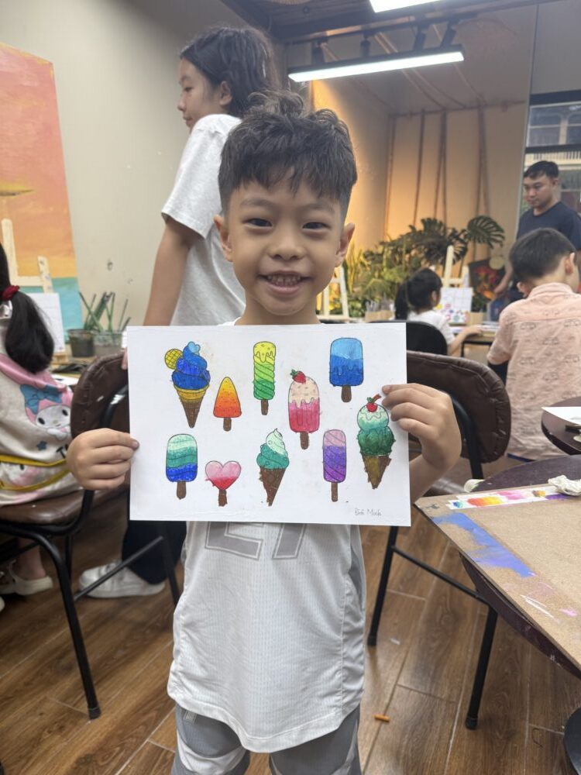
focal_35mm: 24
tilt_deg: -11.2
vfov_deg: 71.6
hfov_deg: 56.8
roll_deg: -1.4
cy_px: 388
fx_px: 537
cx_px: 290
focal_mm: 6.76
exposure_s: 1/100
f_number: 1.78
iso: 64
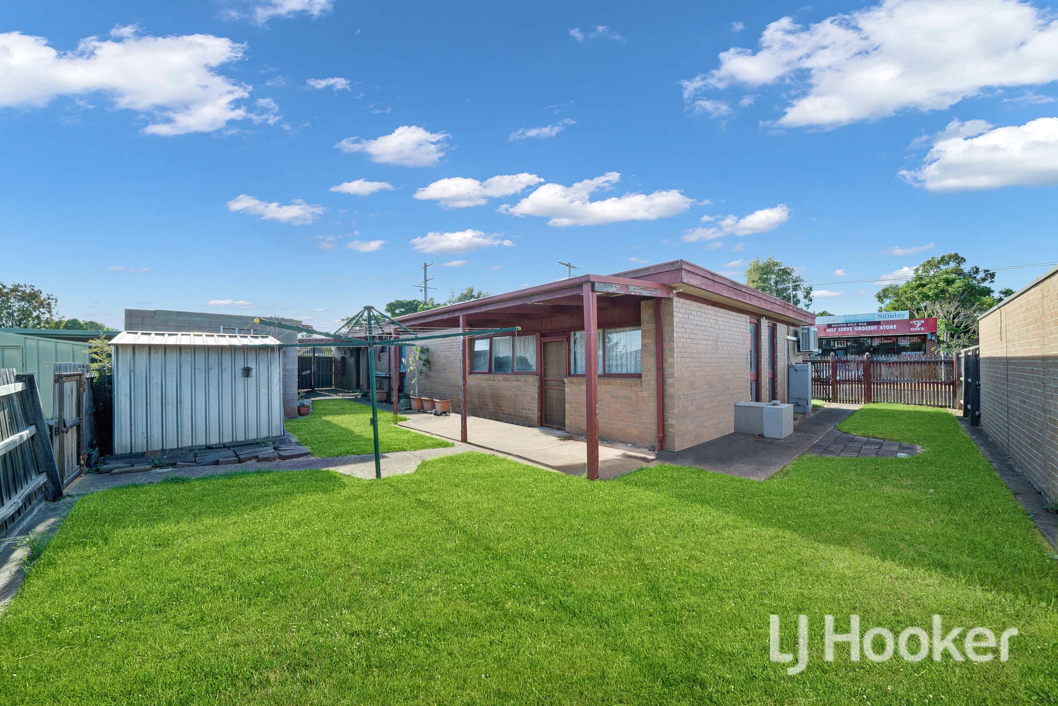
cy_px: 353
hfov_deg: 112.6
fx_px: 353
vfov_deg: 90.1
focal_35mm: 12
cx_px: 529
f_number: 8
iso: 1000
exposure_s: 1/1000
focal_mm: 12
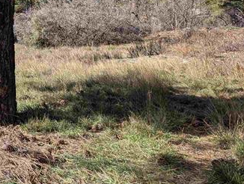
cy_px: -33
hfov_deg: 21.8
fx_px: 530
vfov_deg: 18.7
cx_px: -118
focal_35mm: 75
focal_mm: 6.9
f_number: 1.68
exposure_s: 1/749
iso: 20
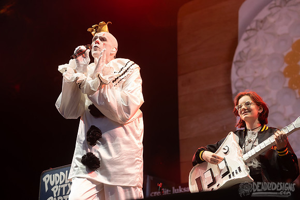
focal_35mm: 62
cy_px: 100
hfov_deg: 32.4
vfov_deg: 21.9
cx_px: 150
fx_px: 517
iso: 640
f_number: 5
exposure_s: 1/500
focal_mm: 62
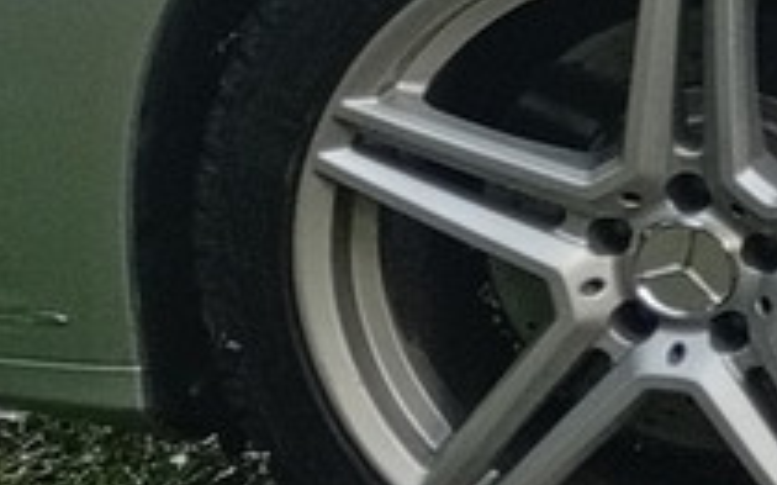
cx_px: 2686
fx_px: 4614
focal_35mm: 218
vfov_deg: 6.0
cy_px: 6
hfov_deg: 7.7
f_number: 1.8
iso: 126
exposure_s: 1/50
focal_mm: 3.98
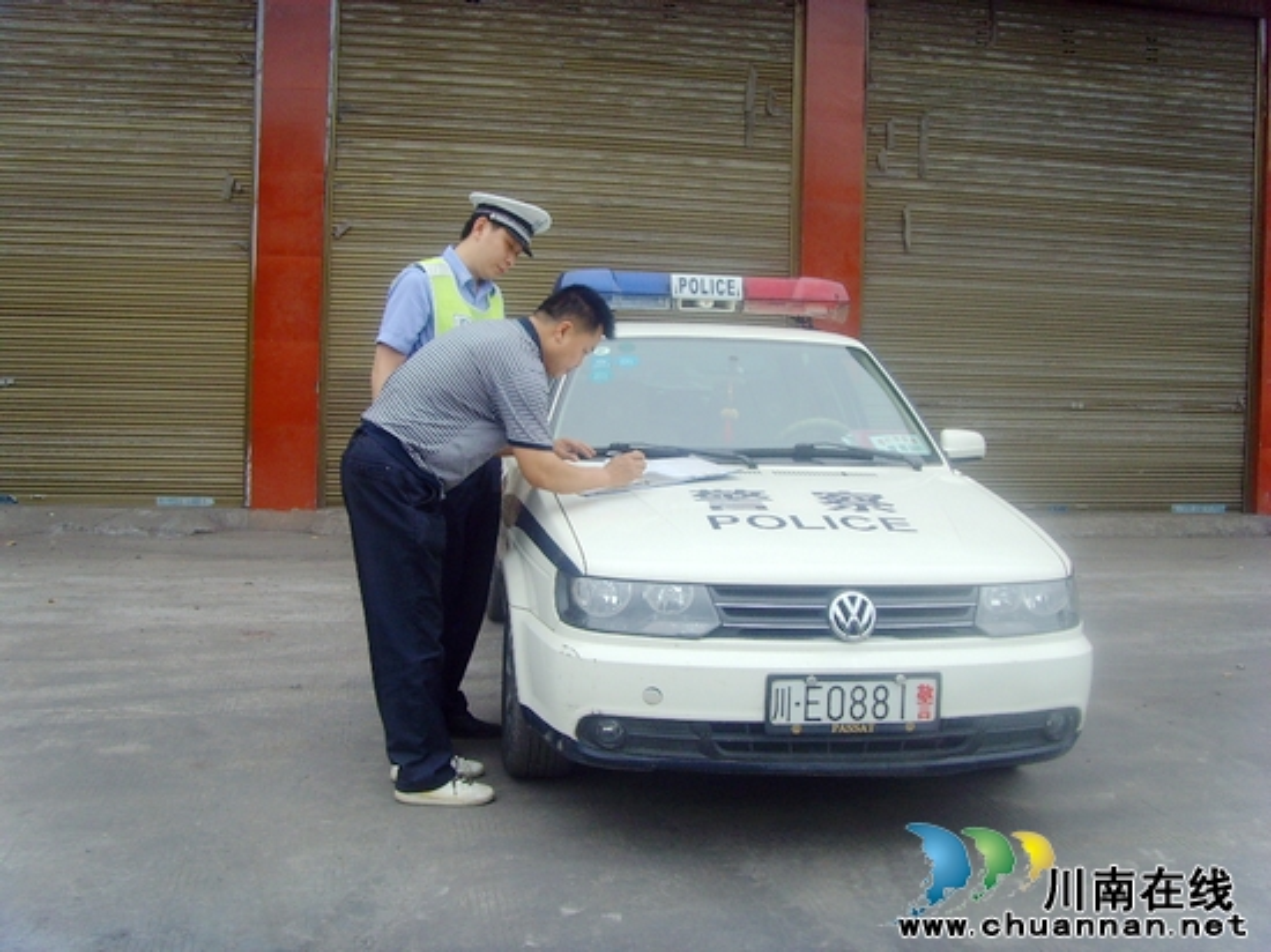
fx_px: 1431
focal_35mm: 39
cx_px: 636
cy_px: 476
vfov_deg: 36.8
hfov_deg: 47.9
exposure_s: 1/125
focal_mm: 6.6
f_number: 3.5
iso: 80
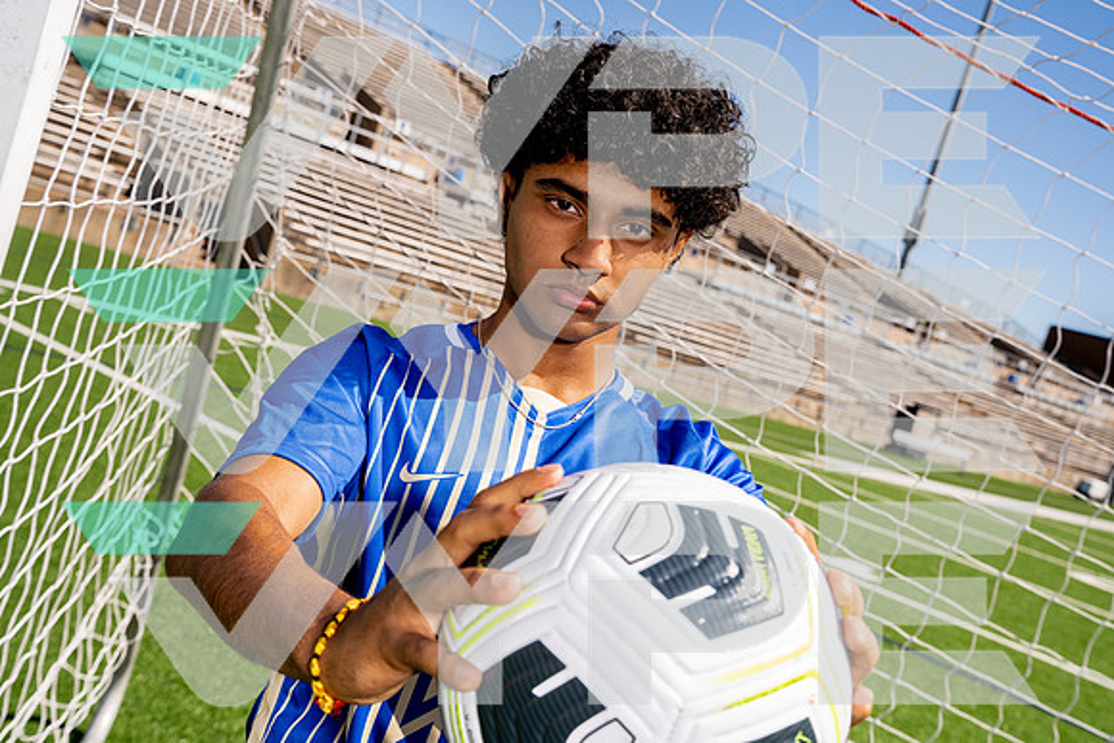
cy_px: 372
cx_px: 557
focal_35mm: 46
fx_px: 1424
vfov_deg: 29.3
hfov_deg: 42.7
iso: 100
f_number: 8
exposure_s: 1/250
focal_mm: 46
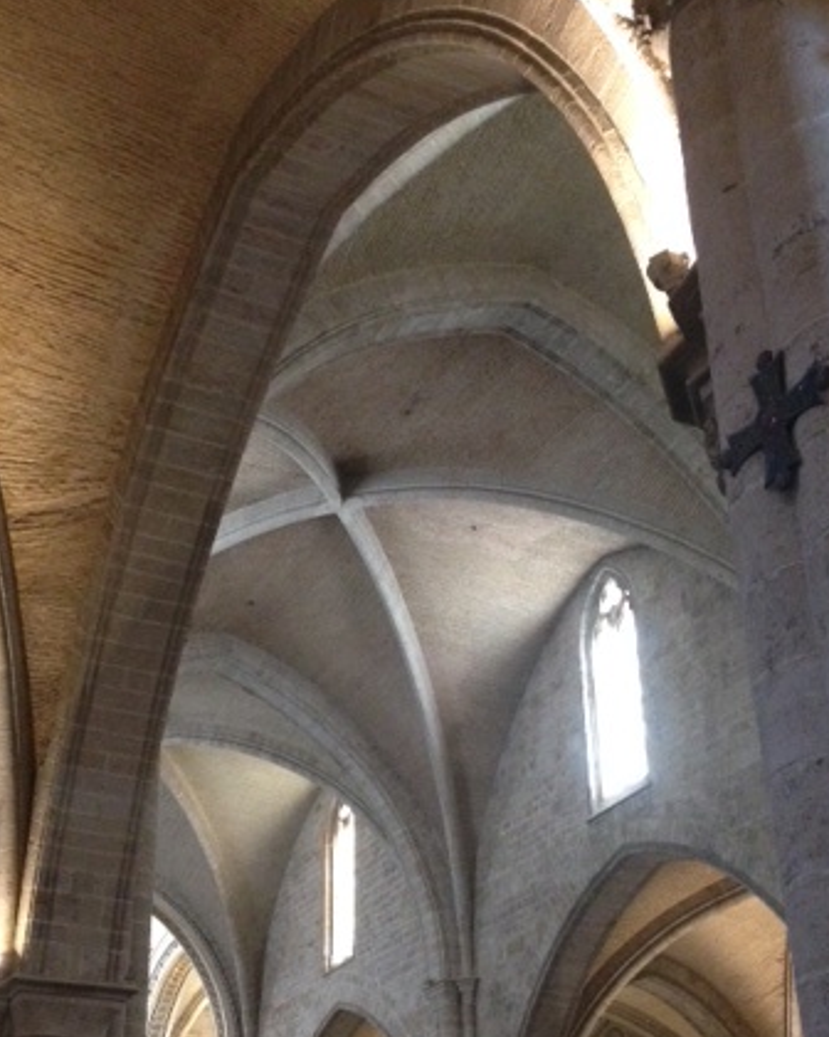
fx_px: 1595
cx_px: 299
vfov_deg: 35.6
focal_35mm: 52
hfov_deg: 29.0
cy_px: 694
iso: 400
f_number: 2.4
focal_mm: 4.28
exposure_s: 1/17
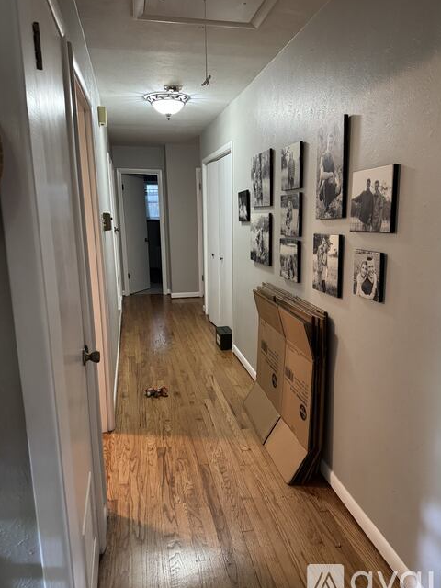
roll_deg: +0.8
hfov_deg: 54.9
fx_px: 425
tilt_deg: -12.7
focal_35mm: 25
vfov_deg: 69.4
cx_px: 226
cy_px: 294
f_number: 1.78
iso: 500
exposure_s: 1/60
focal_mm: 6.76
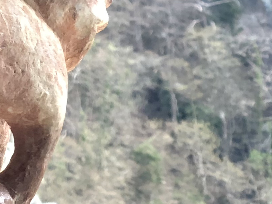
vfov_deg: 5.8
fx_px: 2020
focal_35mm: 257
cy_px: -13
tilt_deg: +13.0
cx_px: -371
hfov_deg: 7.3
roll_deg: +1.7
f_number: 2.4
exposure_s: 1/60
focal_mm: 6
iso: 32
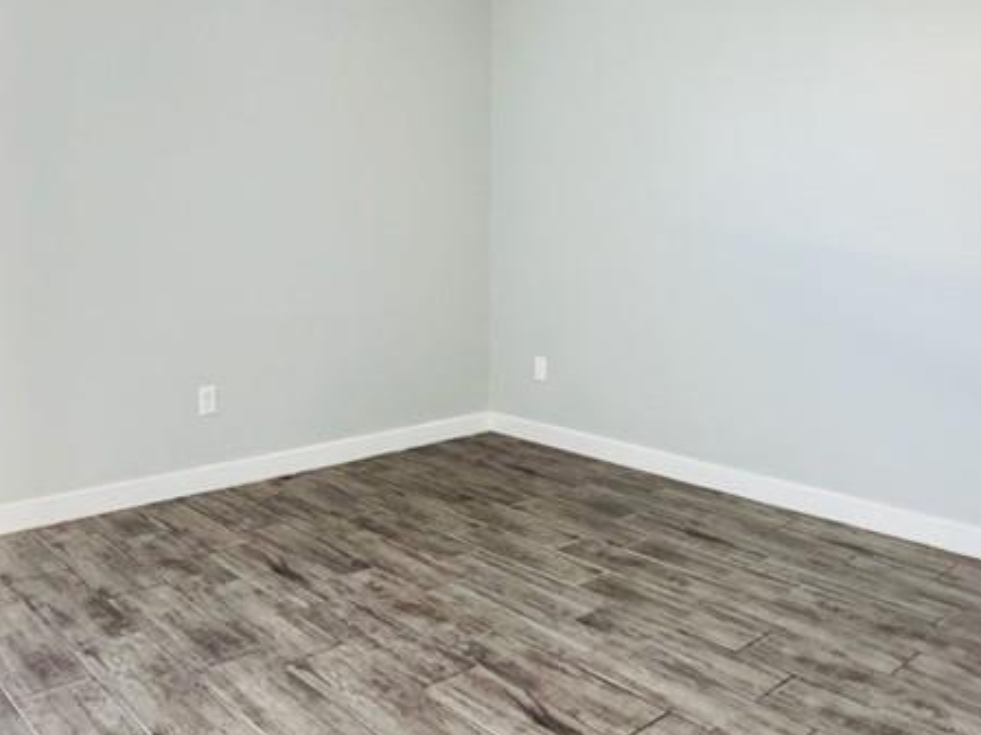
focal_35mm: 32
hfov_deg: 56.8
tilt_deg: -3.3
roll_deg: -1.6
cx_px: 453
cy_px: 252
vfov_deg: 43.6
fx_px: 907
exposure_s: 1/45
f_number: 2.2
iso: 640
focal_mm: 2.22
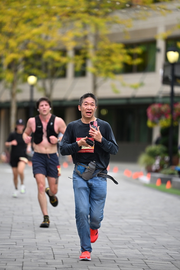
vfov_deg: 10.3
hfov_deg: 6.9
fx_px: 1499
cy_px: 135
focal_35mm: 200
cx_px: 90
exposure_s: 1/2000
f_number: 2.8
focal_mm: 200
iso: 640
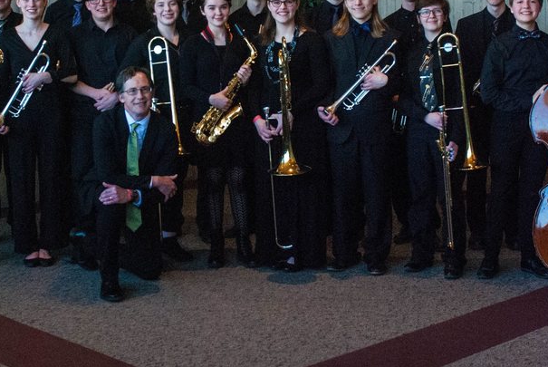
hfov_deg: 30.4
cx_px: 240
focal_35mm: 66
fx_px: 1006
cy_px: 114
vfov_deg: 20.6
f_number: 5.6
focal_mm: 26
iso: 1250
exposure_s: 1/80
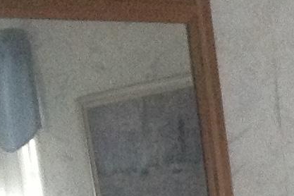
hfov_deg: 8.0
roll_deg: +1.7
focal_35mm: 226
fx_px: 1846
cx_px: 840
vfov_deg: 5.8
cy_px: 474
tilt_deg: -11.4
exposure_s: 1/15
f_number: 2.4
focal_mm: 4.28
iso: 250
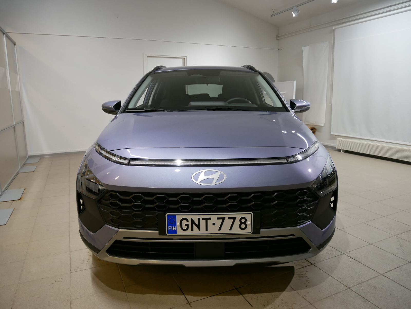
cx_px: 206
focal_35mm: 24
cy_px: 154
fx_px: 285
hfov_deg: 71.6
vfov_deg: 56.8
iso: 320
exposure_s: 1/60
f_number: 3.5
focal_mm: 12
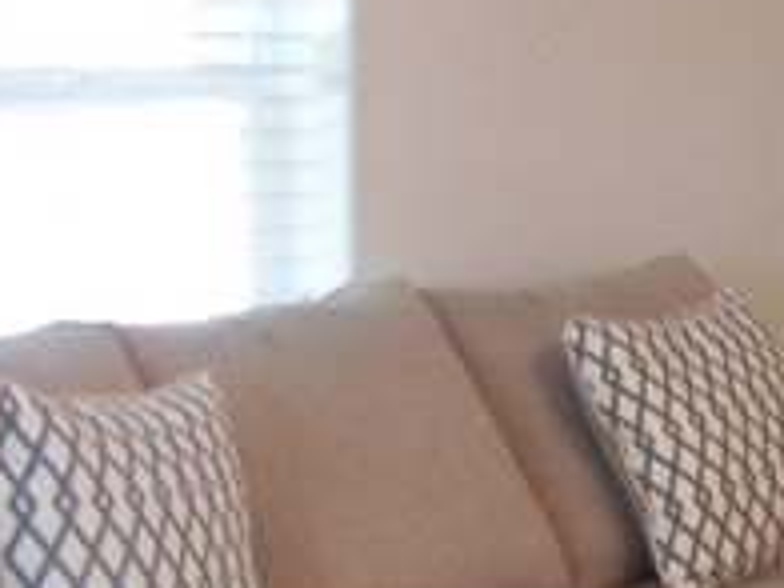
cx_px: 1168
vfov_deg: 11.9
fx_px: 2808
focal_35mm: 124
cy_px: 192
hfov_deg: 14.8
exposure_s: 1/10
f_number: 2.8
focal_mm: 6.3
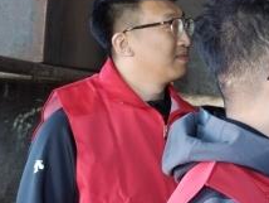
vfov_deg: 15.1
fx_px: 755
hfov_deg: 17.6
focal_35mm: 97
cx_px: 435
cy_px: 16
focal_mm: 4.75
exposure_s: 1/33.3
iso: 459
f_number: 1.8
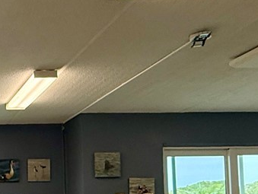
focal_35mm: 66
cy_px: 199
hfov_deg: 25.0
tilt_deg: +4.6
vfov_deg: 21.4
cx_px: -86
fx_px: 492
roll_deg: +0.2
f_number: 2.2
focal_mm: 2.22
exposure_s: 1/120
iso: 200
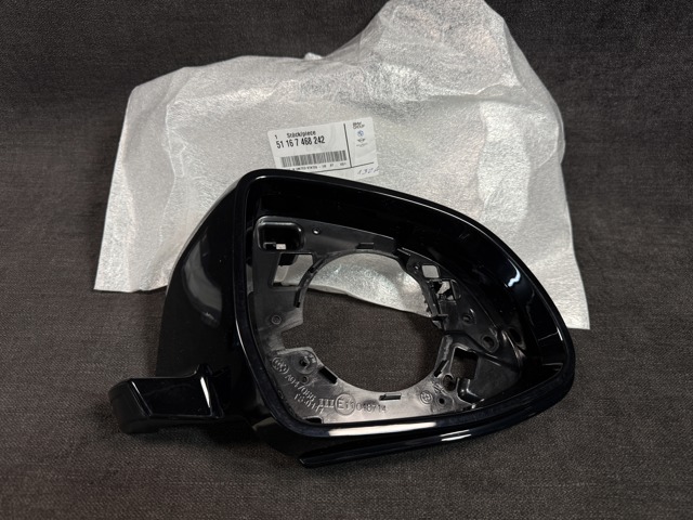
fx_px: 480
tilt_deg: -40.9
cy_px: 260
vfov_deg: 56.8
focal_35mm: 24
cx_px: 346
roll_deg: -2.0
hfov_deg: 71.6
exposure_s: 1/121
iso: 100
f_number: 1.78
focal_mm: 6.76
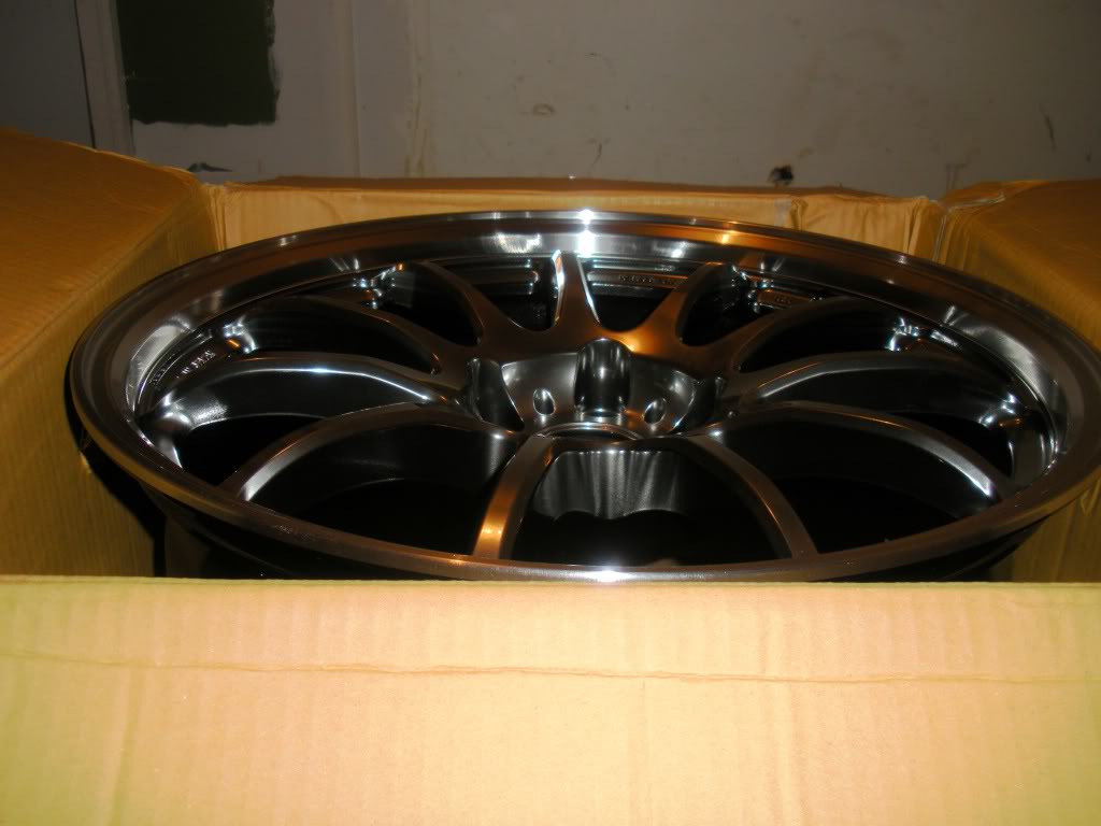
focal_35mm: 36
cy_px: 413
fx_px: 1145
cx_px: 550
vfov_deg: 39.7
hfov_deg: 51.4
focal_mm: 6.3
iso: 64
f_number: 3.5
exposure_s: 1/60
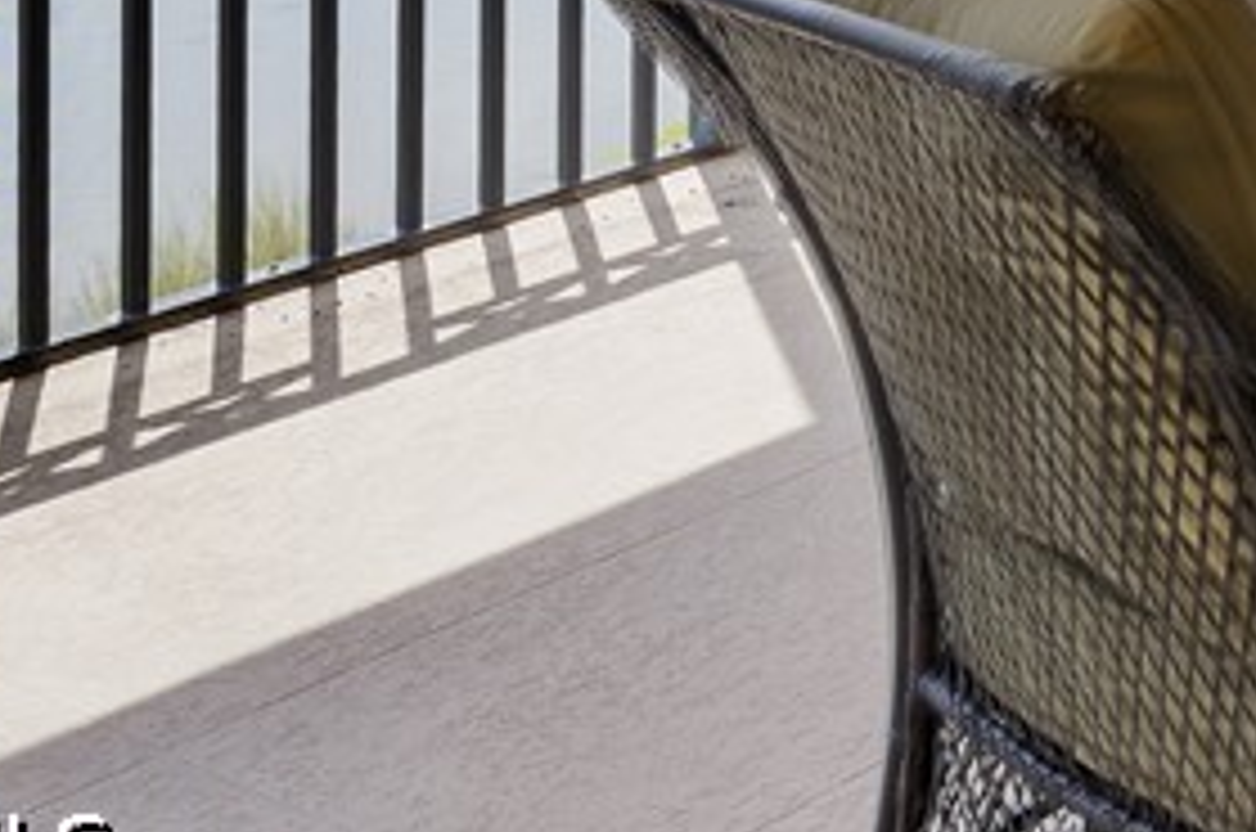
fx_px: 2717
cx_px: 2019
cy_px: -704
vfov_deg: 15.0
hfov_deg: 20.9
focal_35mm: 78
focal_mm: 20
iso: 100
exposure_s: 1/160
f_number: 8
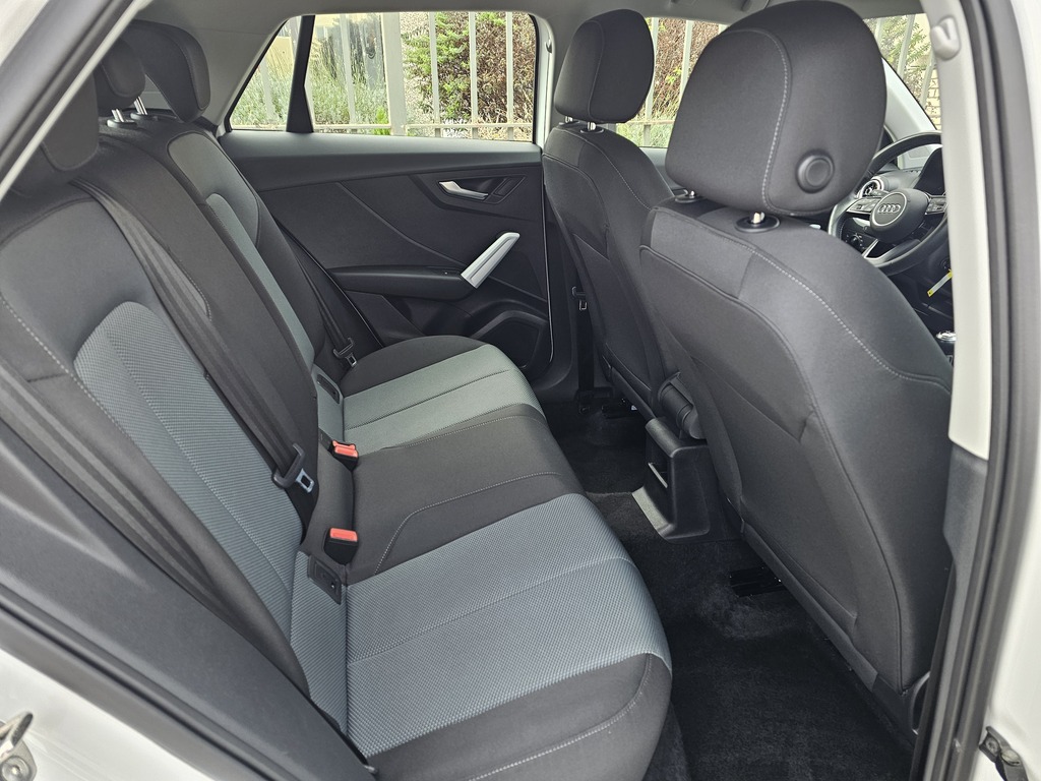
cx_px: 520
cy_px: 390
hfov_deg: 73.9
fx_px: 692
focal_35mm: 23
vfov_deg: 58.9
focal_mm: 6.3
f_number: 1.7
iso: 125
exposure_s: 1/180
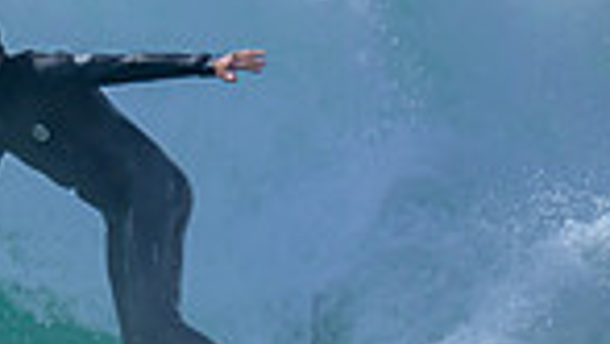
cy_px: 68
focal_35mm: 3603
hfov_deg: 0.6
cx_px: -478
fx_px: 58331
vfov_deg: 0.3
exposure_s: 1/2000
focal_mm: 800
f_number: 6.3
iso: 160
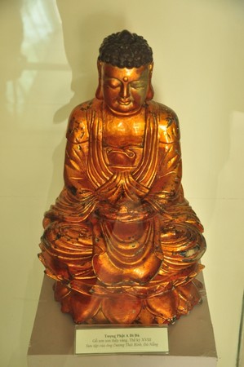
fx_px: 642
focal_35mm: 63
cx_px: 122
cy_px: 184
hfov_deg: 21.5
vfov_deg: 31.9
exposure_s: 1/40
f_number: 4.8
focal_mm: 42
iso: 1000
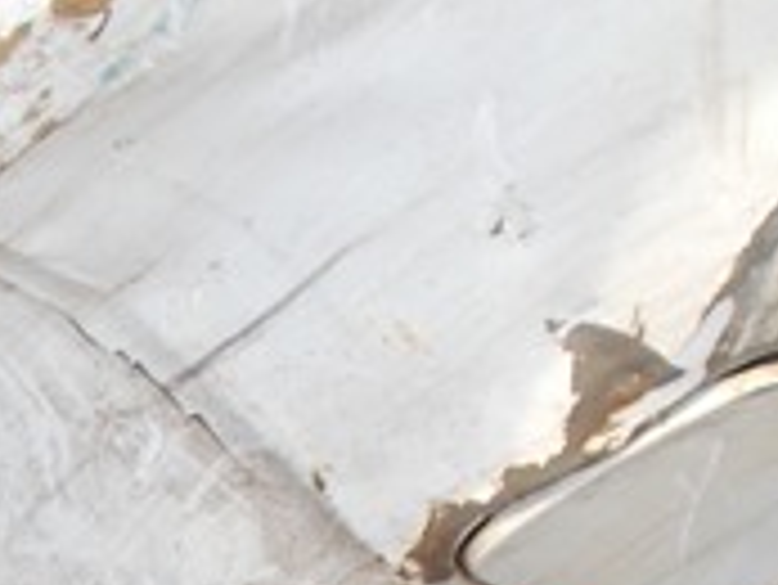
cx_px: -193
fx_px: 2496
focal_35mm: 111
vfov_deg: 12.2
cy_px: 1076
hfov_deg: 16.8
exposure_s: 1/40
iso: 80
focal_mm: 5.3
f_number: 3.4
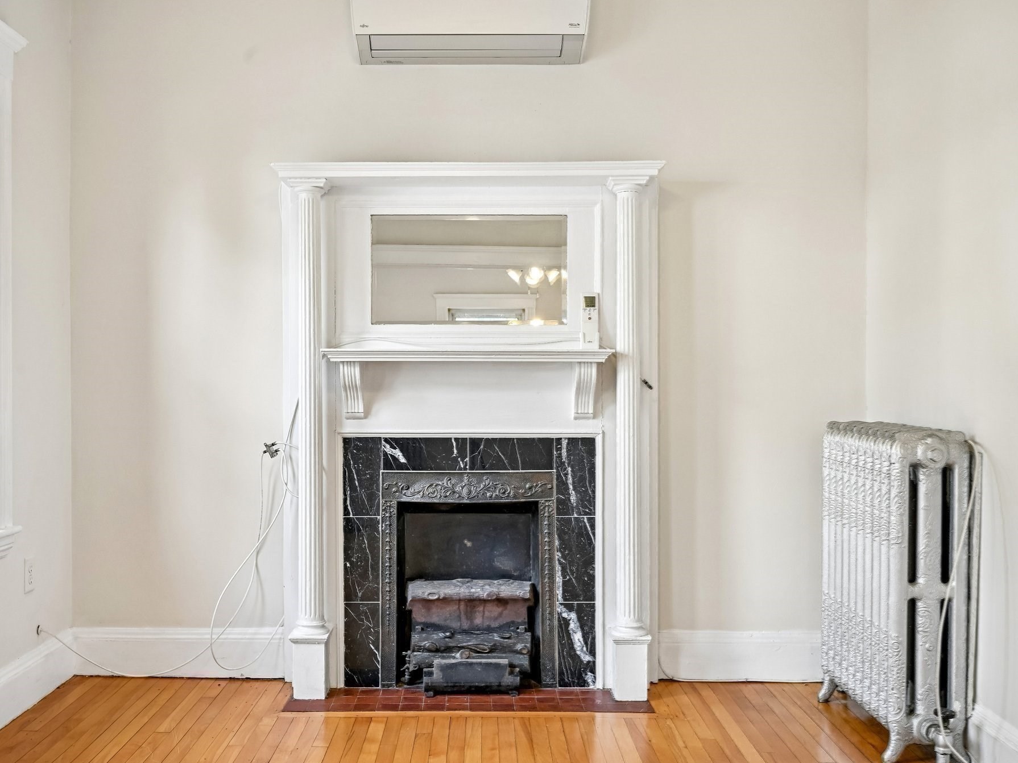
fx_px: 970
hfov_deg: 55.3
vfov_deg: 42.9
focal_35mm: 33
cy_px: 385
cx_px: 464
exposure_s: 1/25
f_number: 8
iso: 400
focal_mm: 30
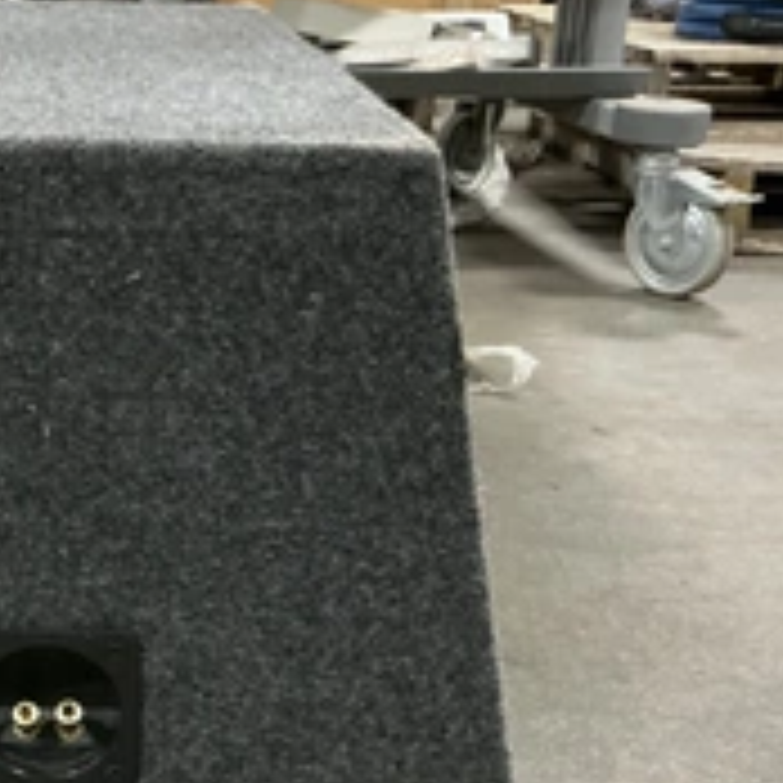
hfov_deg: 29.0
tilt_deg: -20.9
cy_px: 472
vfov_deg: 30.0
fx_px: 1459
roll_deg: -1.5
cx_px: 104
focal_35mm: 57
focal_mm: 3
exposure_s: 1/30
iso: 400
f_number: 1.8
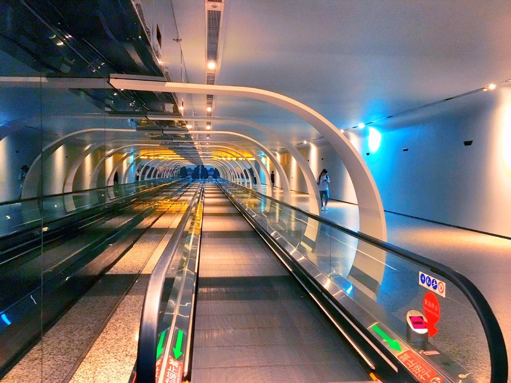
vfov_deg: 48.2
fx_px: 428
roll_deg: -1.1
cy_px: 192
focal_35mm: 29
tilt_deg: -1.0
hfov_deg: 61.7
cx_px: 256
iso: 500
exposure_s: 1/17
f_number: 2.2
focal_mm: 4.15
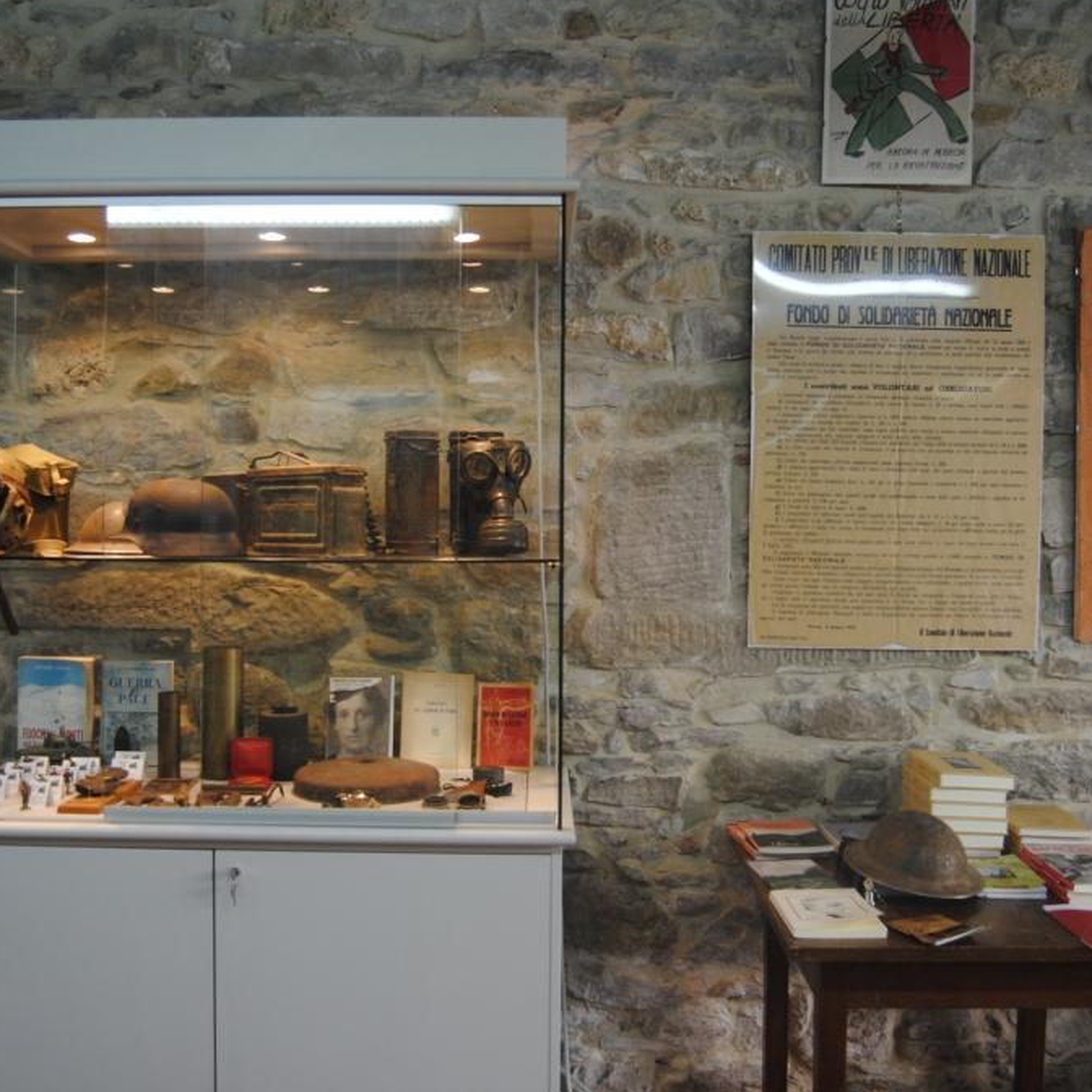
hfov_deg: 47.2
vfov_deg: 47.2
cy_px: 540
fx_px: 1249
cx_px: 512
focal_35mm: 35
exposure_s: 1/50
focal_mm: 18
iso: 200
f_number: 3.5
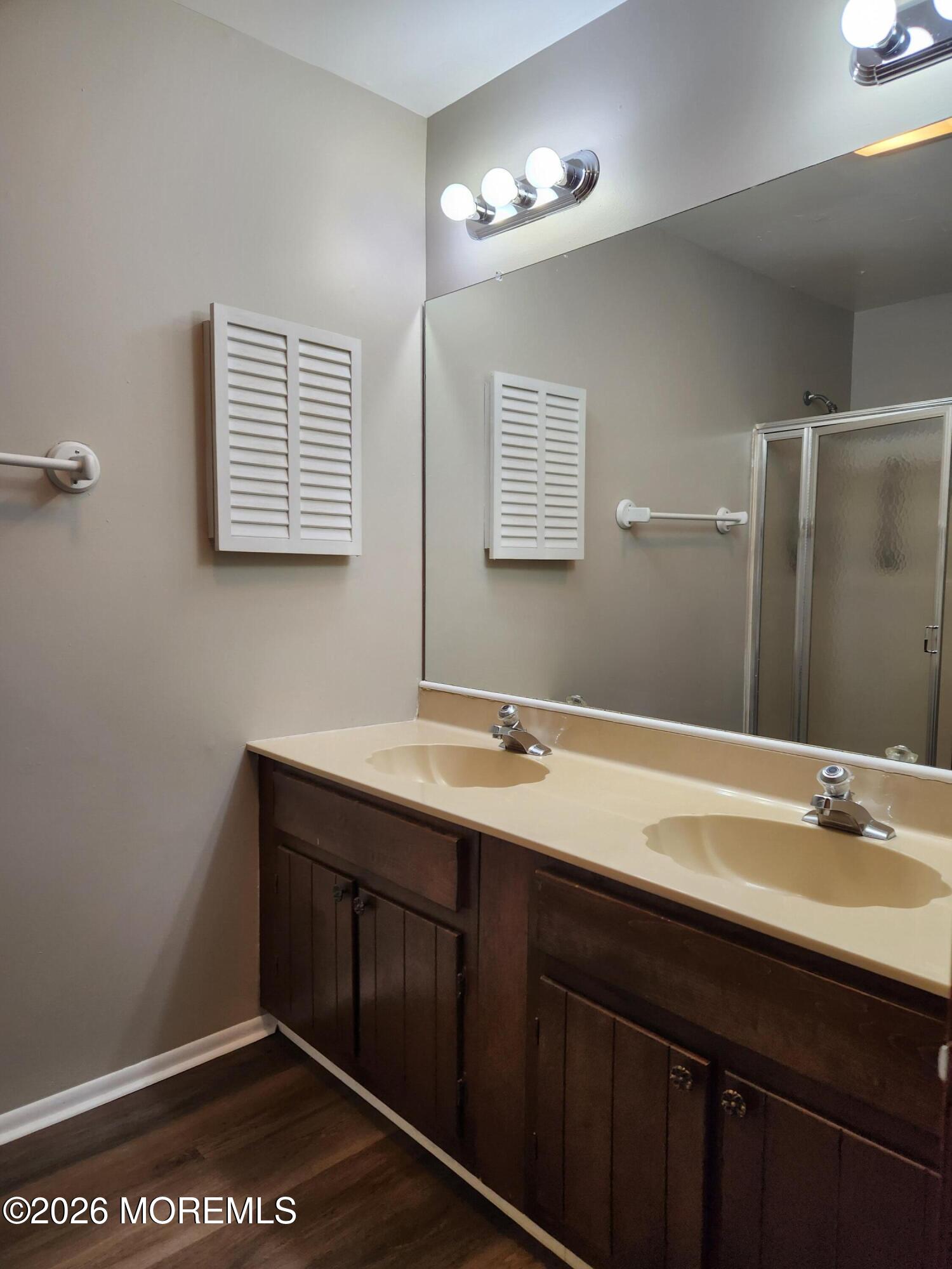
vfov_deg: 73.9
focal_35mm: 23
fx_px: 843
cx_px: 476
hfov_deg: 58.9
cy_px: 634
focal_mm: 5.4
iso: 125
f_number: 1.8
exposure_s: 1/120
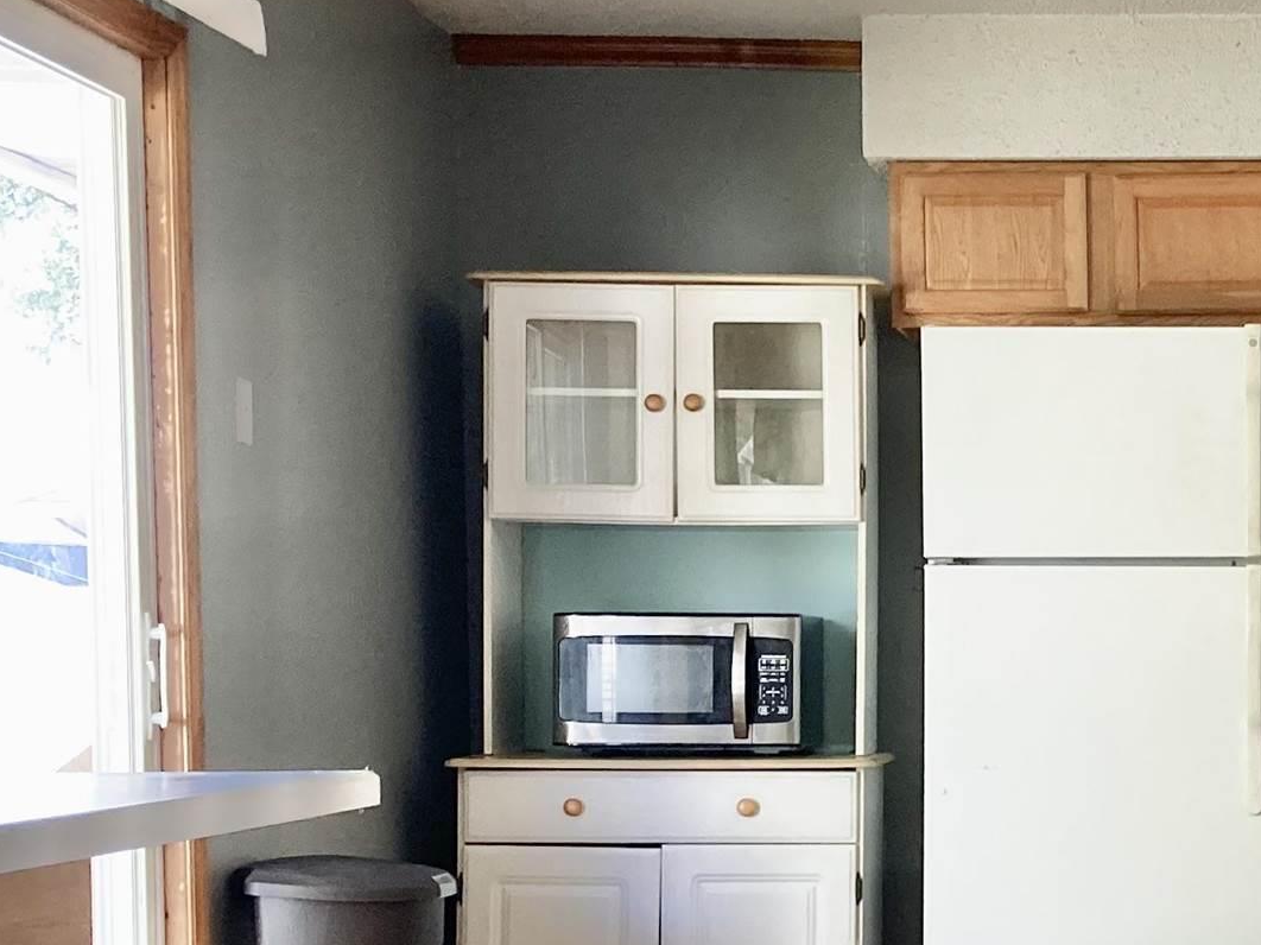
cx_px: 1267
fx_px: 2950
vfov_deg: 18.1
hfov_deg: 23.1
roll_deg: +1.1
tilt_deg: -2.0
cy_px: 746
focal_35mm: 81
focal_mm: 3.99
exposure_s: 1/60
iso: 125
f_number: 1.8
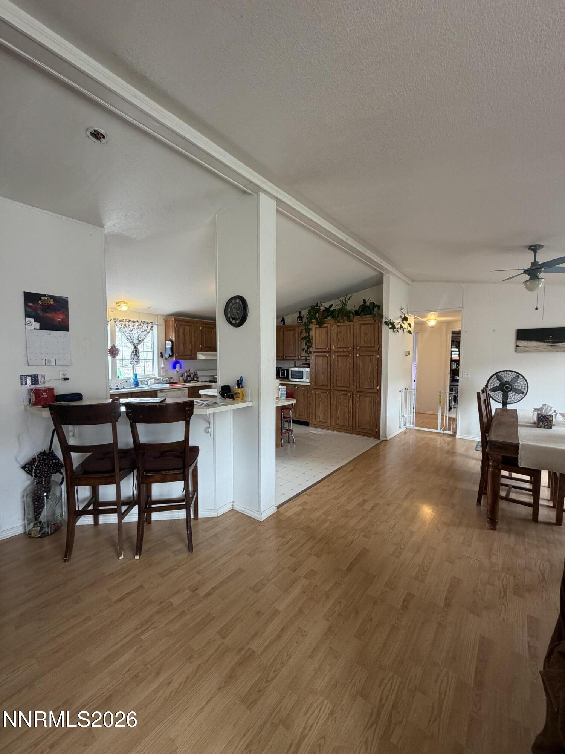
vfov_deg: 102.1
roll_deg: -0.3
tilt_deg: -5.2
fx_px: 305
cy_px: 377
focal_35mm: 14
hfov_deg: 85.7
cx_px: 282
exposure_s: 1/60
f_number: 2.2
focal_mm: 2.22
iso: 200
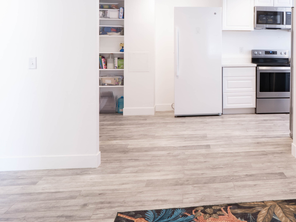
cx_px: 258
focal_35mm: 42
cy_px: 46
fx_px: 359
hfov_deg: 41.7
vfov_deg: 33.4
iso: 160
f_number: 16
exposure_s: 2.5
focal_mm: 13
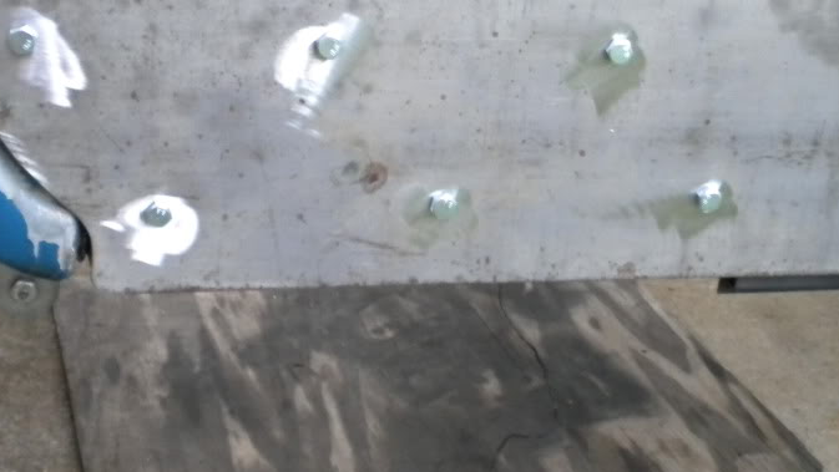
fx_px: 1291
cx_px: 459
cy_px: 120
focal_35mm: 58
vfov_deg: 20.6
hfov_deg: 36.0
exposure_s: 1/39
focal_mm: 6.3
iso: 400
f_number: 3.1
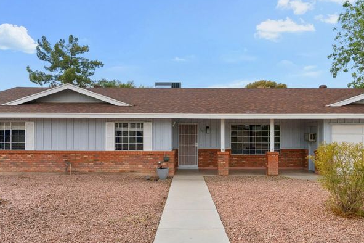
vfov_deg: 49.4
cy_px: 136
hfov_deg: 69.4
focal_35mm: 26
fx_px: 263
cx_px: 188
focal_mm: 10
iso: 100
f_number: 8
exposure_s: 1/200
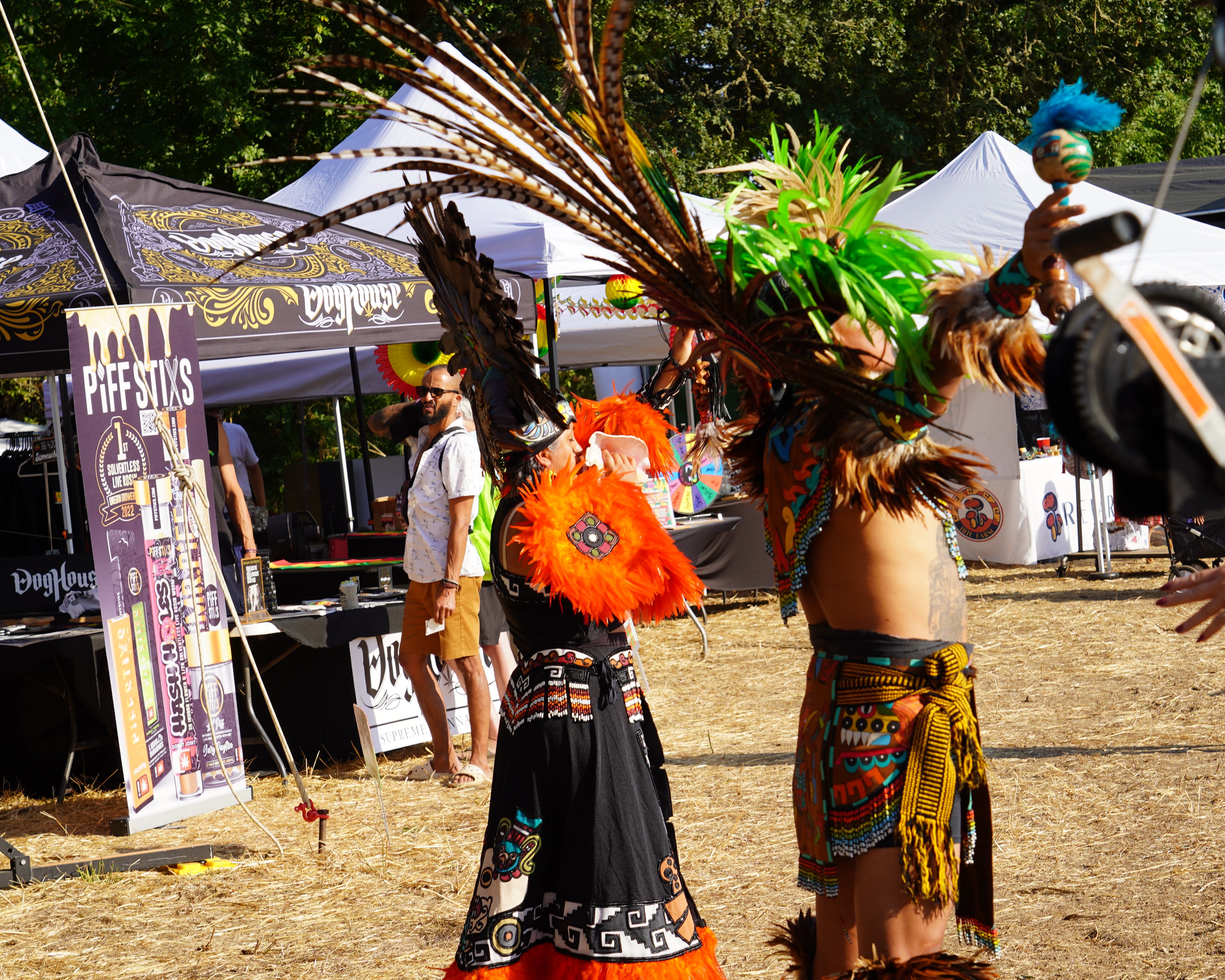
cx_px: 631
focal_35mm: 85
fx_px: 3082
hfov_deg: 22.5
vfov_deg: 18.1
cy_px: 492
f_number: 8
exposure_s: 1/160
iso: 100
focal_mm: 75
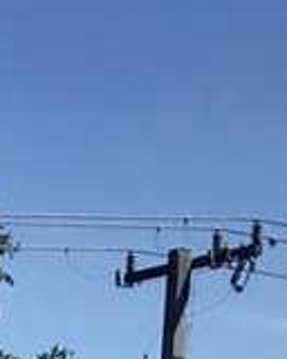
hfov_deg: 7.7
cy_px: 1120
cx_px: -381
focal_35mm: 189
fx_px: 2007
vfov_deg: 8.4
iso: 25
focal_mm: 4.15
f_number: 2.2
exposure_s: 1/3205
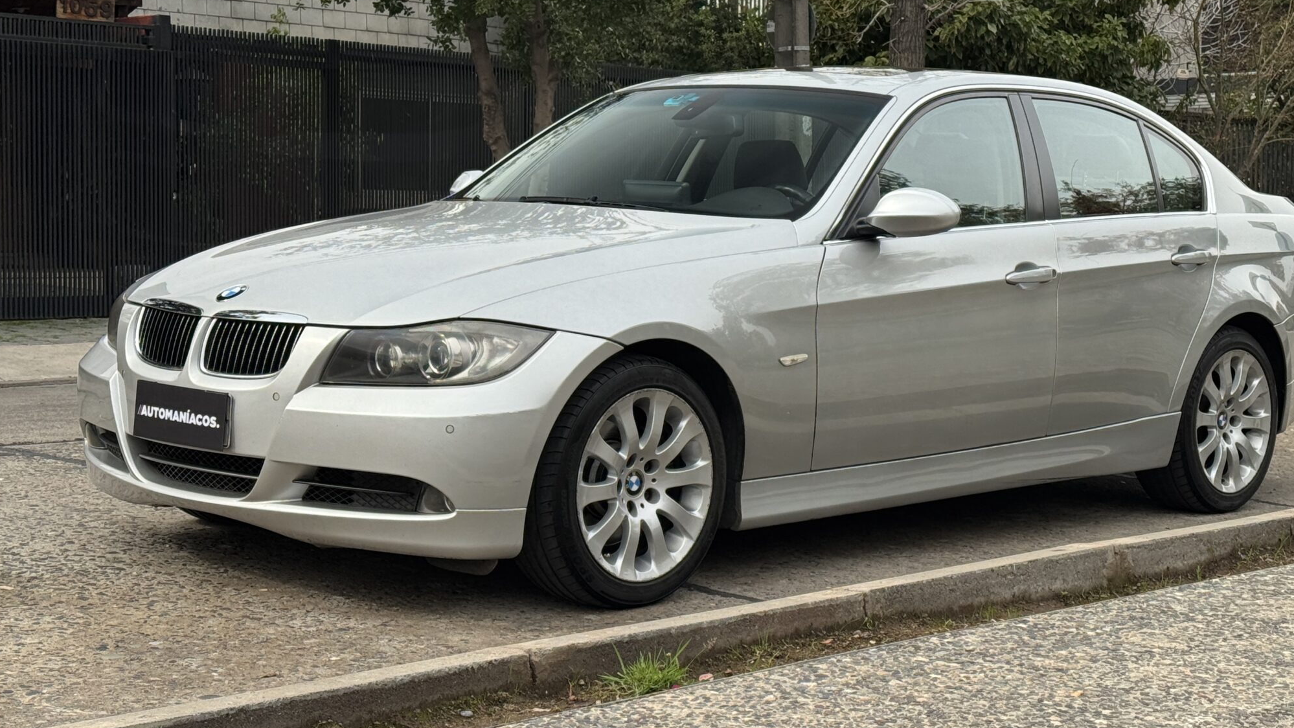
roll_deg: -0.2
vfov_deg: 18.0
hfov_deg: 31.4
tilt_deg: -1.1
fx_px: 2299
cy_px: 312
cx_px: 675
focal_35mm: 67
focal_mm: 6.76
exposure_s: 1/939
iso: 64
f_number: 1.78
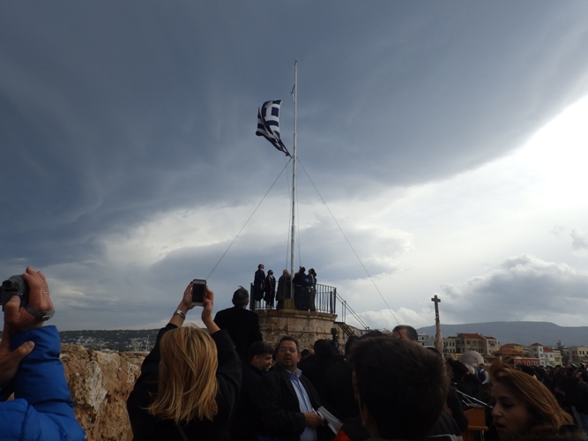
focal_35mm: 28
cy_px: 220
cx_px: 294
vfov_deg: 49.7
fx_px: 476
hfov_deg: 63.5
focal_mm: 5.1
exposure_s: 1/500
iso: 80
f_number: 4.5
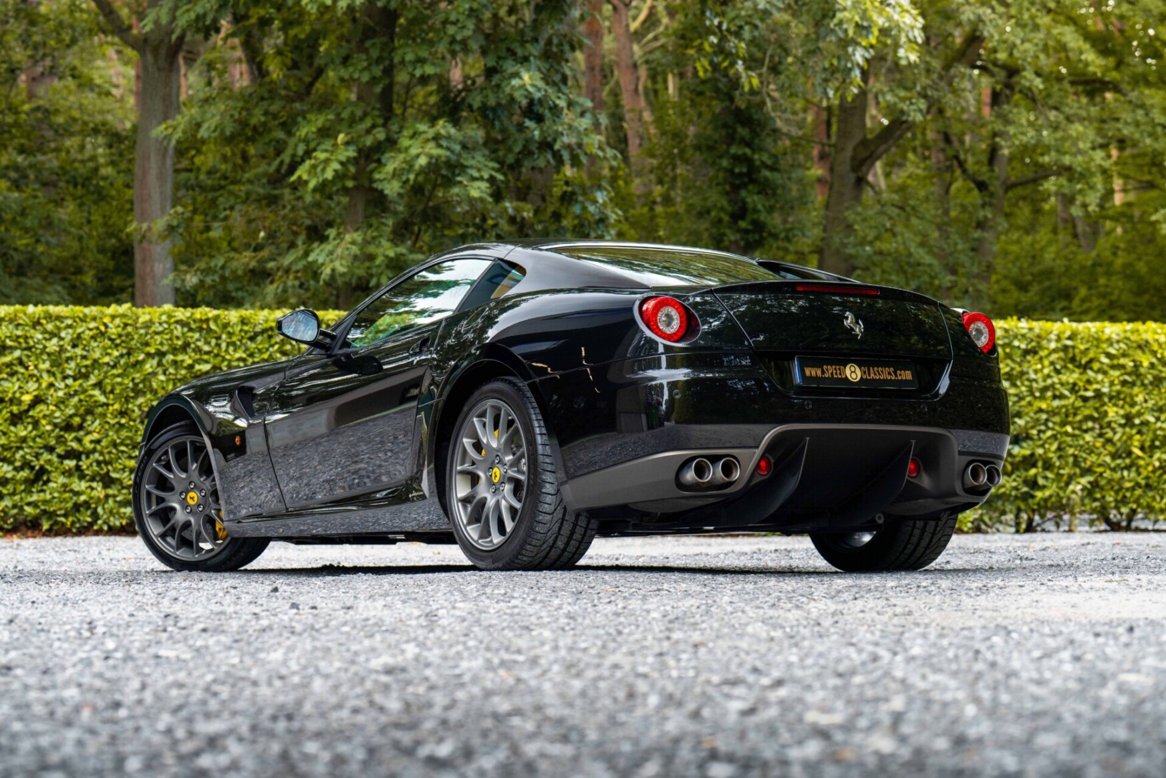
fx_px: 3045
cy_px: 352
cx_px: 571
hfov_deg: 21.7
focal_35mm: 94
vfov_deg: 14.6
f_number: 4.5
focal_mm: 82
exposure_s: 1/250
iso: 250
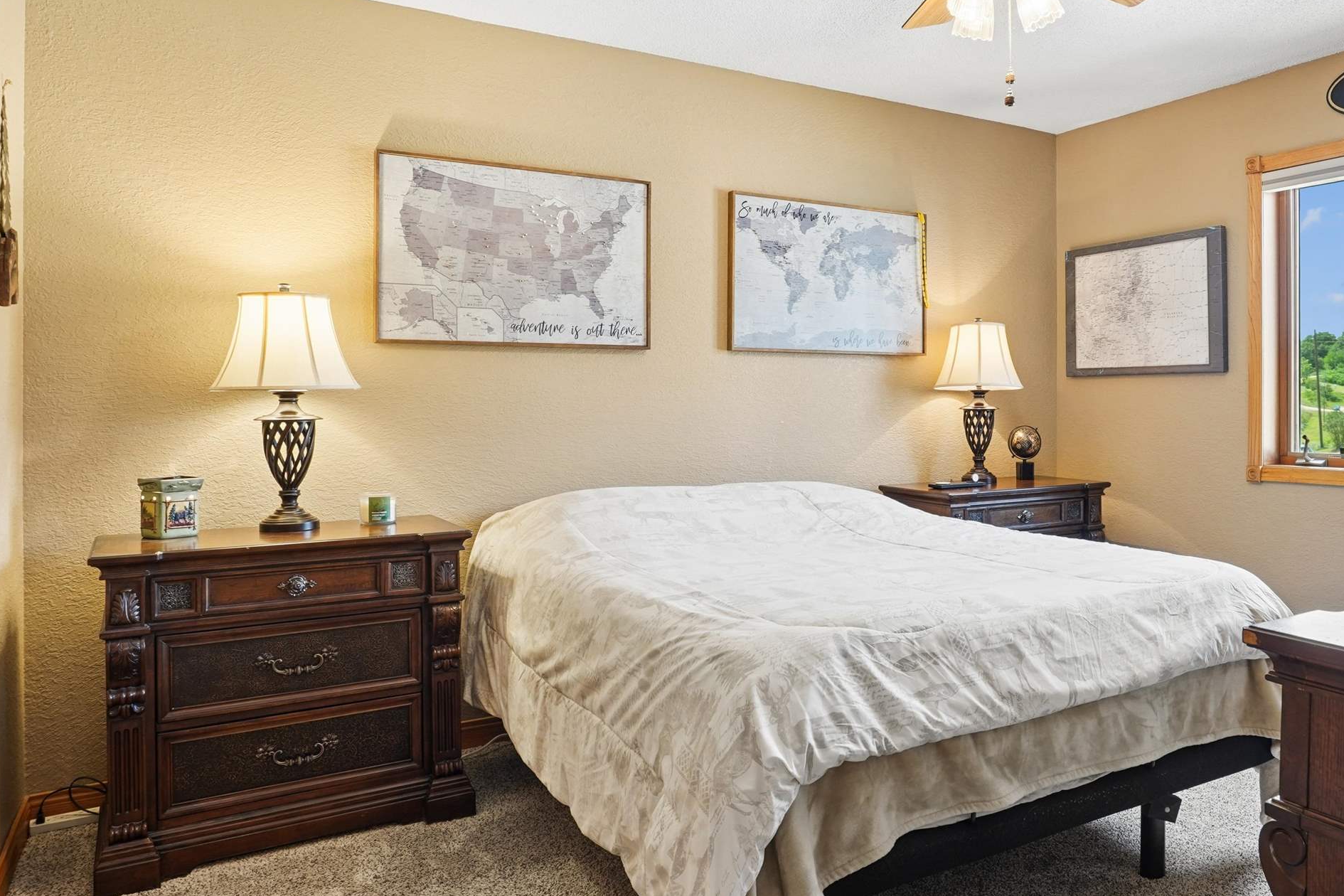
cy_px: 403
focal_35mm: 26
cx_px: 892
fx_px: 971
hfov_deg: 67.6
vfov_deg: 49.5
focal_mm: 16
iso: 400
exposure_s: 1/10
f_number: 9
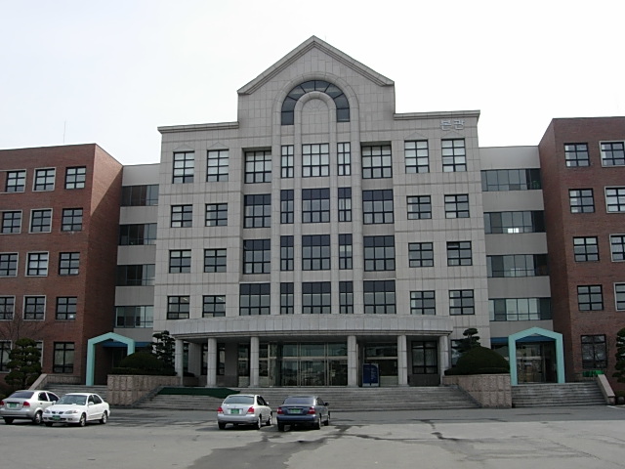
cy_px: 234
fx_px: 686
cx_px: 312
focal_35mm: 38
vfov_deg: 37.7
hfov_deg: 49.0
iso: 64
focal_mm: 7.8
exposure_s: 1/558
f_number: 4.8
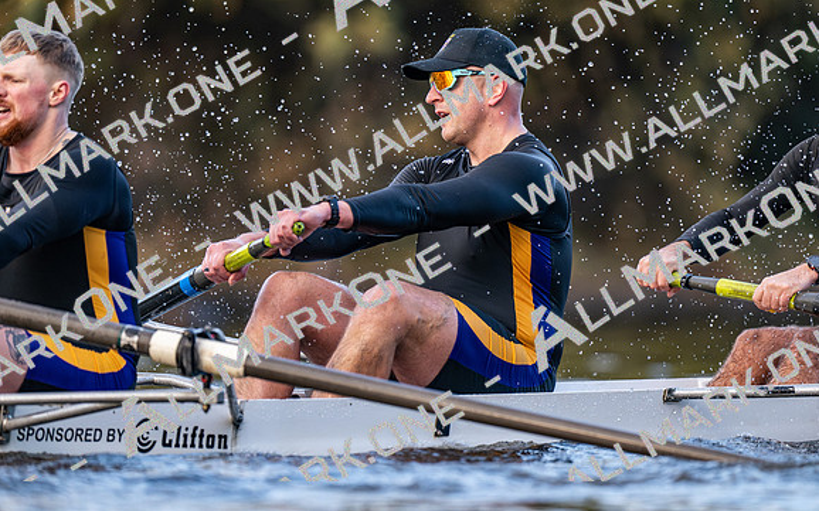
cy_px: 239
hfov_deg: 3.4
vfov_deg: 2.1
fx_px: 13702
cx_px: 410
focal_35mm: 614
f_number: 4
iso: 4000
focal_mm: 600
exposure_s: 1/2500
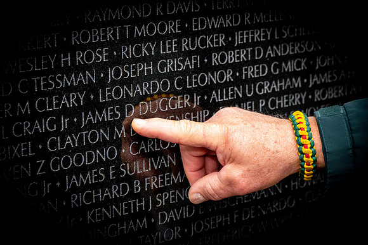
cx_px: 184
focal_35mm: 110
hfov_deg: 18.6
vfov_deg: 12.4
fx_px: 1124
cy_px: 122
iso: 2500
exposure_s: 1/640
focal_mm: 110
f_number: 8
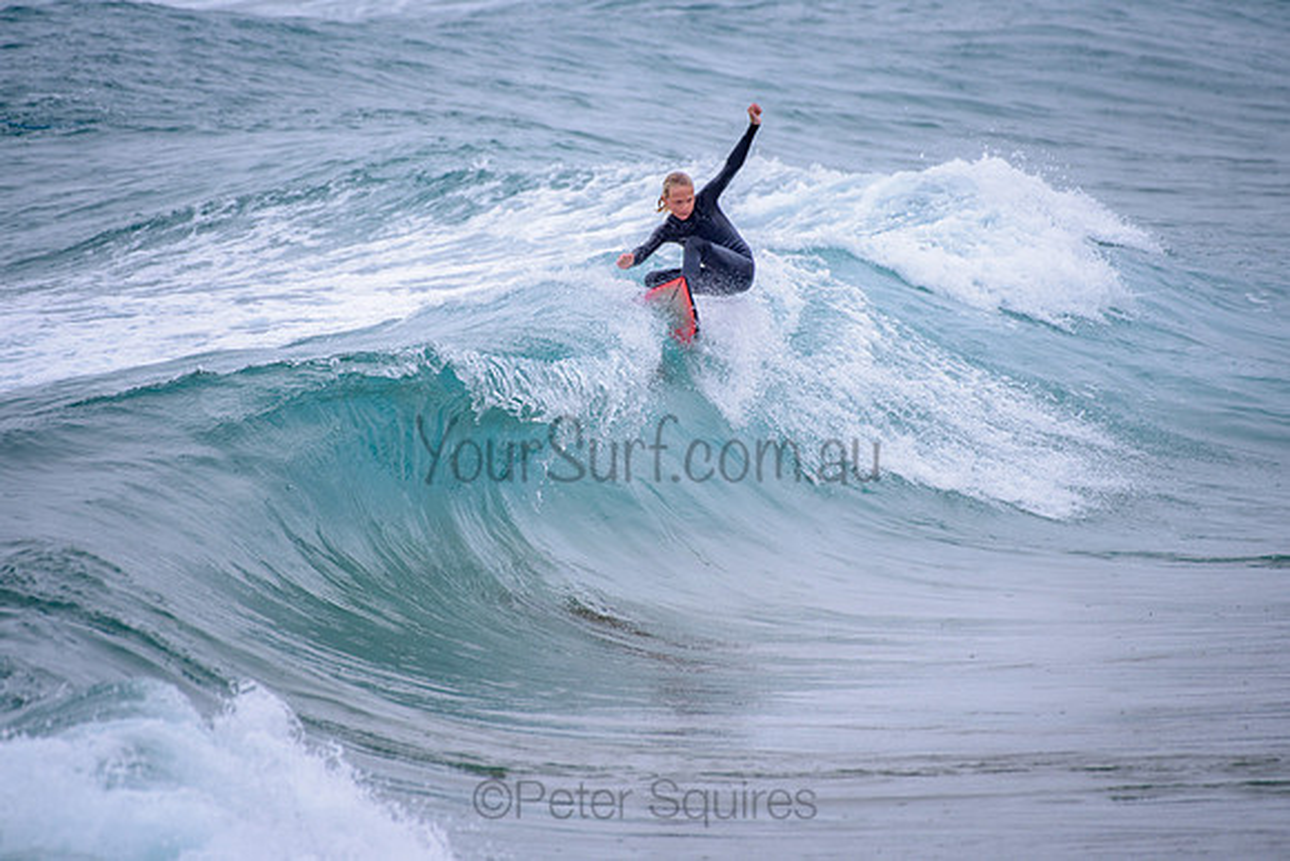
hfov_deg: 3.4
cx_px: 622
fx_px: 21971
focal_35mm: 613
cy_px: 333
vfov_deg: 2.2
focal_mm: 500
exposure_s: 1/2000
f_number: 5.6
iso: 160
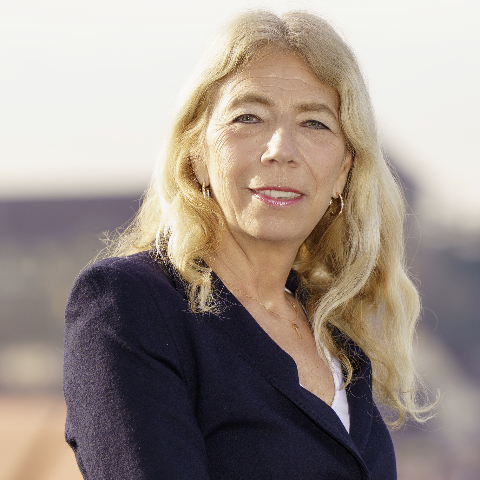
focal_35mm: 240
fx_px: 3765
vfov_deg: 7.3
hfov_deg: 7.3
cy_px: 345
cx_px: 249
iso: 100
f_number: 4
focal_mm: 178
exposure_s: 1/250
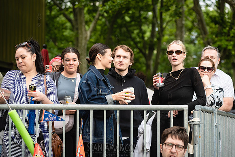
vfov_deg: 11.4
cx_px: 118
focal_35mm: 120
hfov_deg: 17.1
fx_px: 783
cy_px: 78
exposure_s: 1/500
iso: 640
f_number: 4
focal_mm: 120
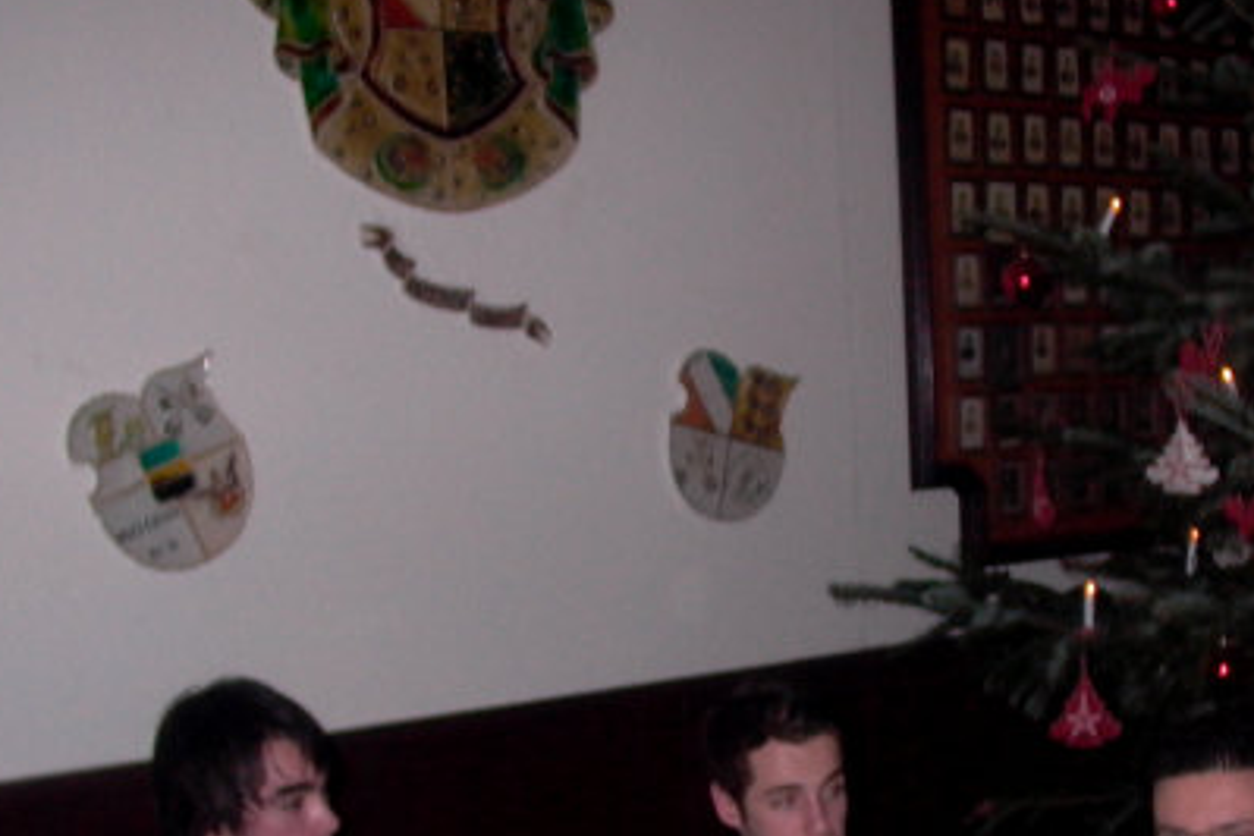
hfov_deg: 36.2
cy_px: 660
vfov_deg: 24.3
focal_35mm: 55
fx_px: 1916
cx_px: 657
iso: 100
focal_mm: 7.13
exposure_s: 1/64.2
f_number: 2.04
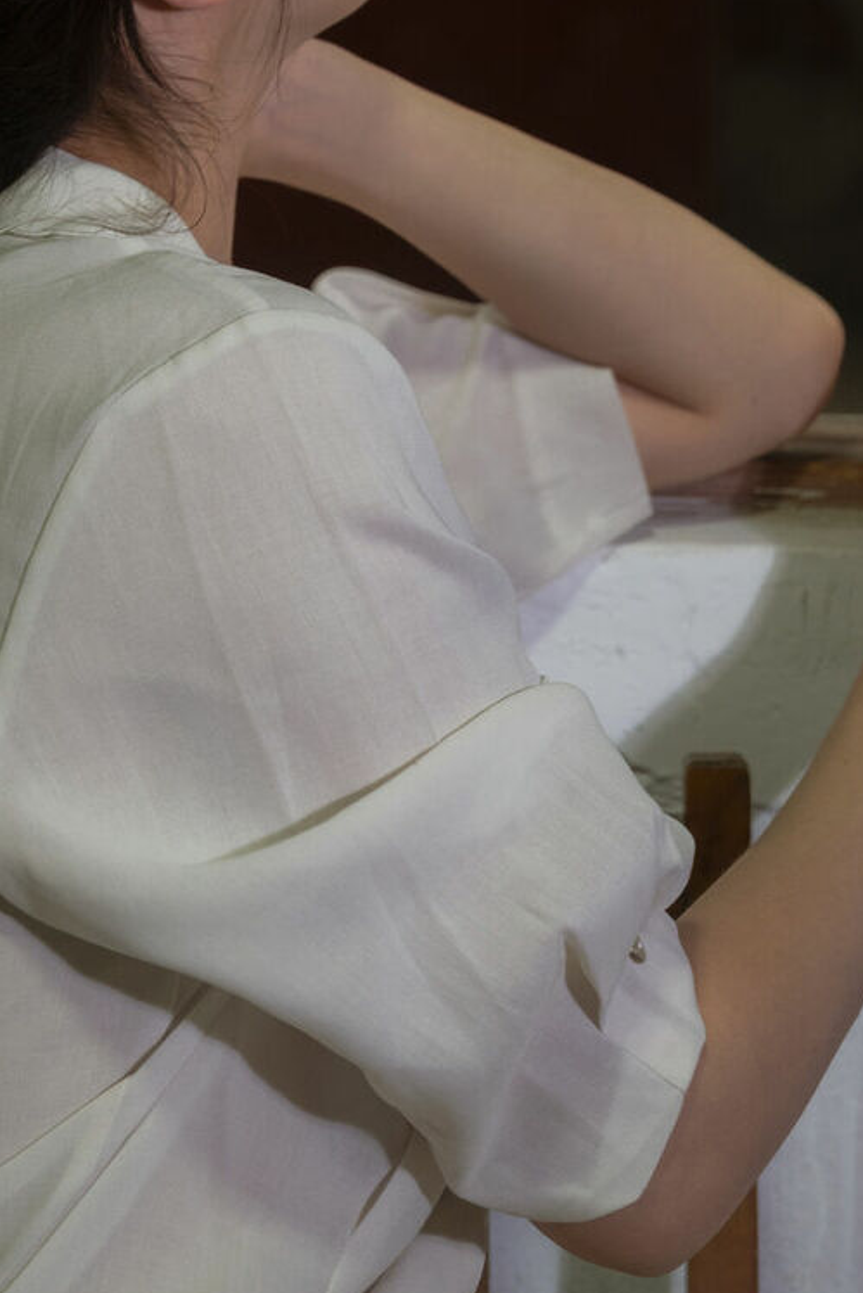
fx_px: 5139
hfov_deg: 9.6
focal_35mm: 143
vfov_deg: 14.2
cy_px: 204
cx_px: 438
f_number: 4
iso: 500
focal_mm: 68
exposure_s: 1/125
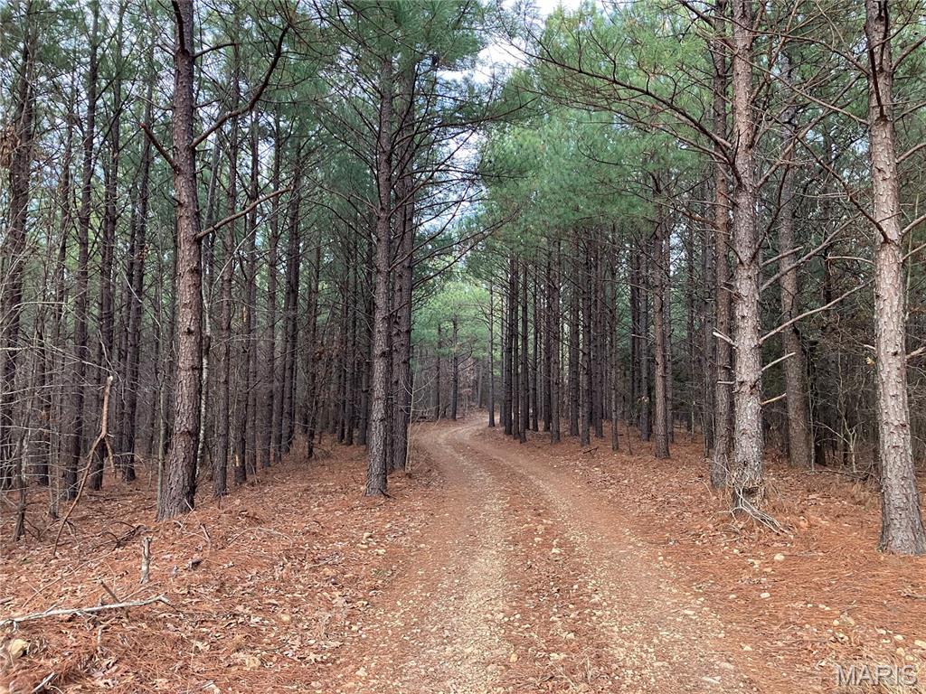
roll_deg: +0.4
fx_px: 749
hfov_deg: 63.4
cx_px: 463
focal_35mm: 28
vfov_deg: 49.7
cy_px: 347
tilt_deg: +4.3
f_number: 1.8
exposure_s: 1/88
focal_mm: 3.99
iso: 80
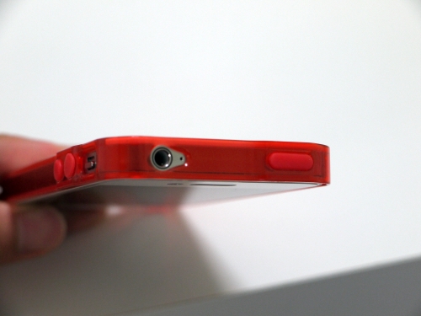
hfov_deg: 21.8
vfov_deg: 16.4
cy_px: 158
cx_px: 210
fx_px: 1095
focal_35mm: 90
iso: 400
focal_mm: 45
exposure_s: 1/60
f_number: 5.6
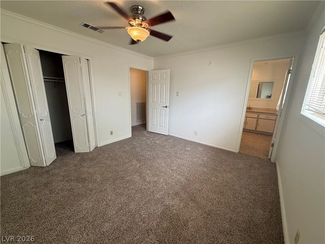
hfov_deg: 102.1
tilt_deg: -11.8
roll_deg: -1.6
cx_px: 162
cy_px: 122
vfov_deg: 85.7
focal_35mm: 14
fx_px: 131
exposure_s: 1/120
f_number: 2.2
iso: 160
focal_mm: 2.22
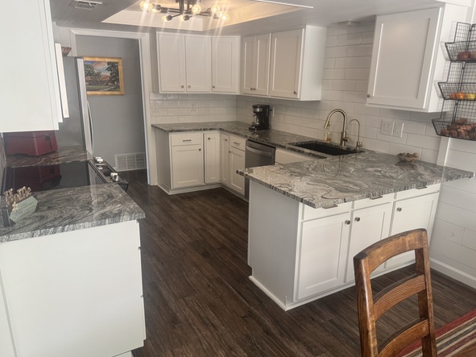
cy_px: 184
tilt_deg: -18.2
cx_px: 244
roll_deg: -2.2
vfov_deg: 53.0
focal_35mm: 26
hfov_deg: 67.3
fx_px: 357
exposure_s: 1/111
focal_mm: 6.76
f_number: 1.78
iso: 200
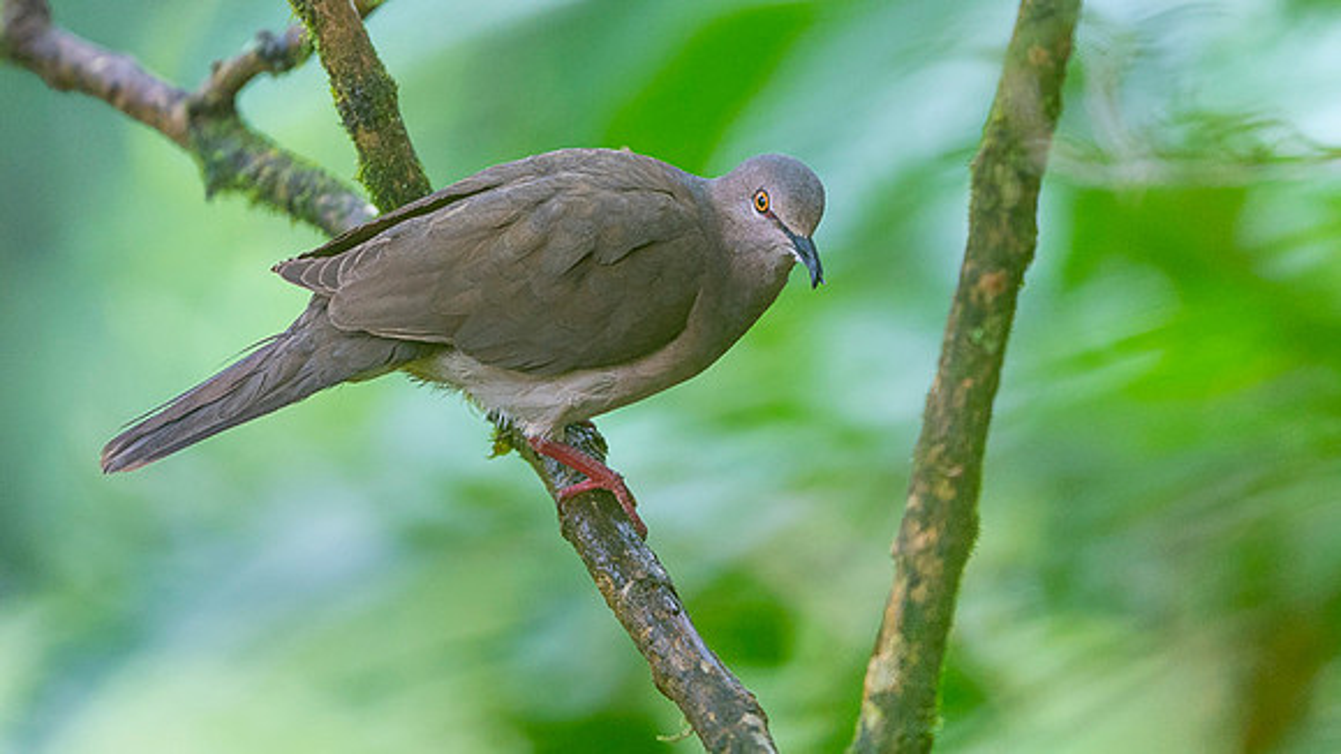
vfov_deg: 1.9
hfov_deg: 3.4
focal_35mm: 632
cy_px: 242
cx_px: 765
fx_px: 22481
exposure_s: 1/320
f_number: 4
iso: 2500
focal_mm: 500
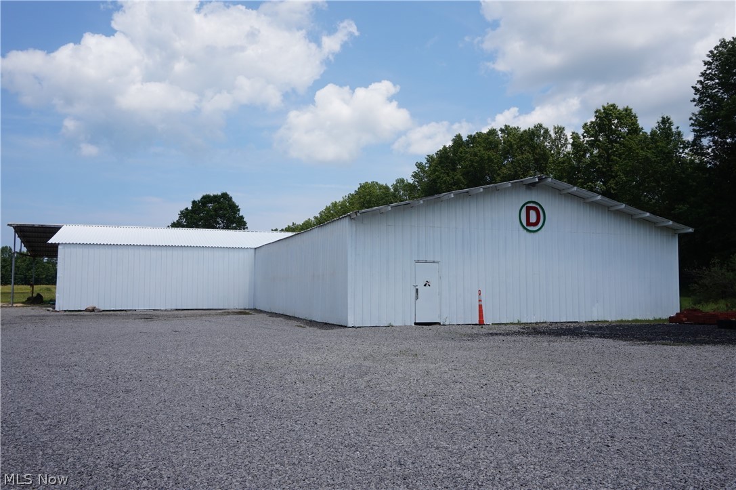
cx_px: 368
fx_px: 582
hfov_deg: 64.6
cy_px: 245
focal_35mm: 28
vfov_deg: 45.6
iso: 100
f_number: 14
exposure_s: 1/125
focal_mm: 19
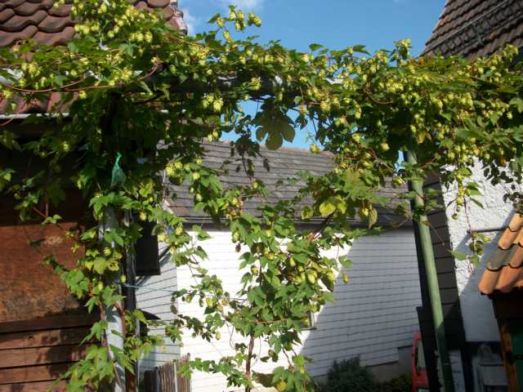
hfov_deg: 58.4
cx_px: 262
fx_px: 468
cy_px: 196
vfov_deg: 45.4
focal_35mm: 31
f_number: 8.8
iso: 80
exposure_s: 1/88.6
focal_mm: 5.7
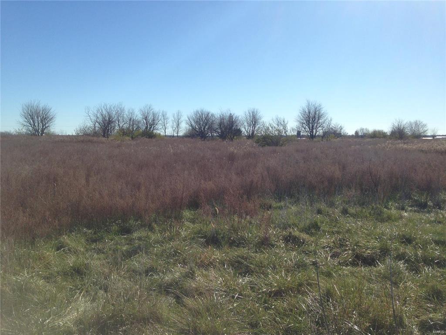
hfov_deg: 55.4
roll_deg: -0.9
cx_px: 223
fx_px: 425
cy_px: 168
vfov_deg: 42.9
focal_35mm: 33
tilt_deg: -3.4
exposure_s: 1/2088
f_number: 2.4
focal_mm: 4.12
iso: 50
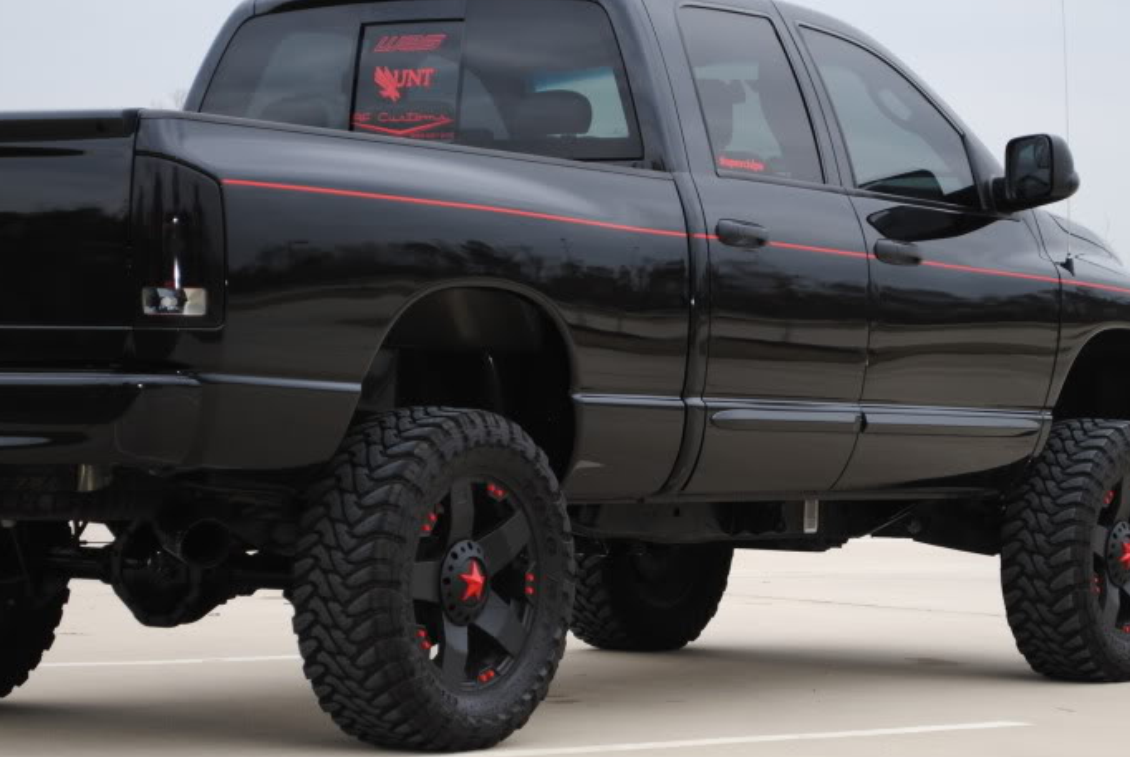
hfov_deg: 16.5
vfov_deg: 11.1
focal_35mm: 124
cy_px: 435
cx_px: 652
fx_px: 3890
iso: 125
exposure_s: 1/125
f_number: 5.6
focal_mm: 55
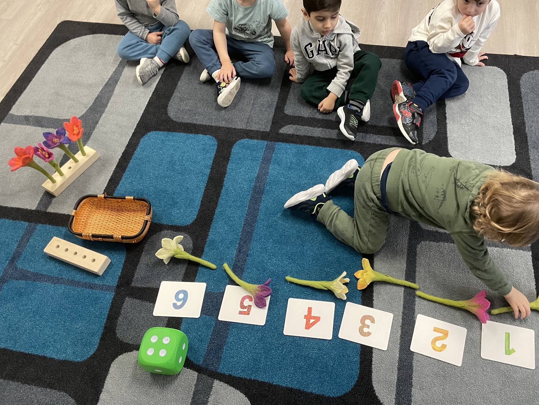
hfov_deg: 59.7
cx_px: 310
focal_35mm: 30
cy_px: 188
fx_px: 467
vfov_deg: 46.8
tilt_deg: -56.2
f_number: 1.6
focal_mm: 4.2
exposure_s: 1/60
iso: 200
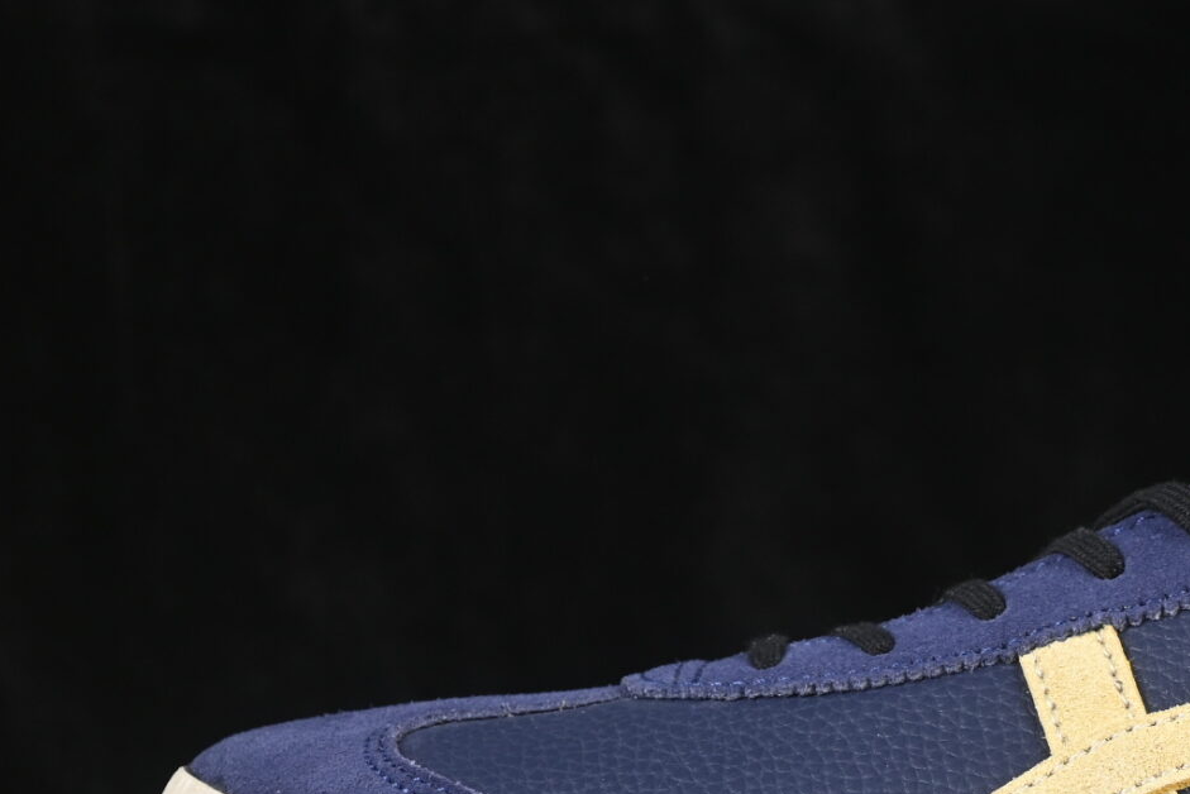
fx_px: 6745
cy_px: 471
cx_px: 1266
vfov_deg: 6.7
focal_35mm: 204
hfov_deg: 10.0
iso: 160
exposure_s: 1/60
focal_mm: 50
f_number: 6.3
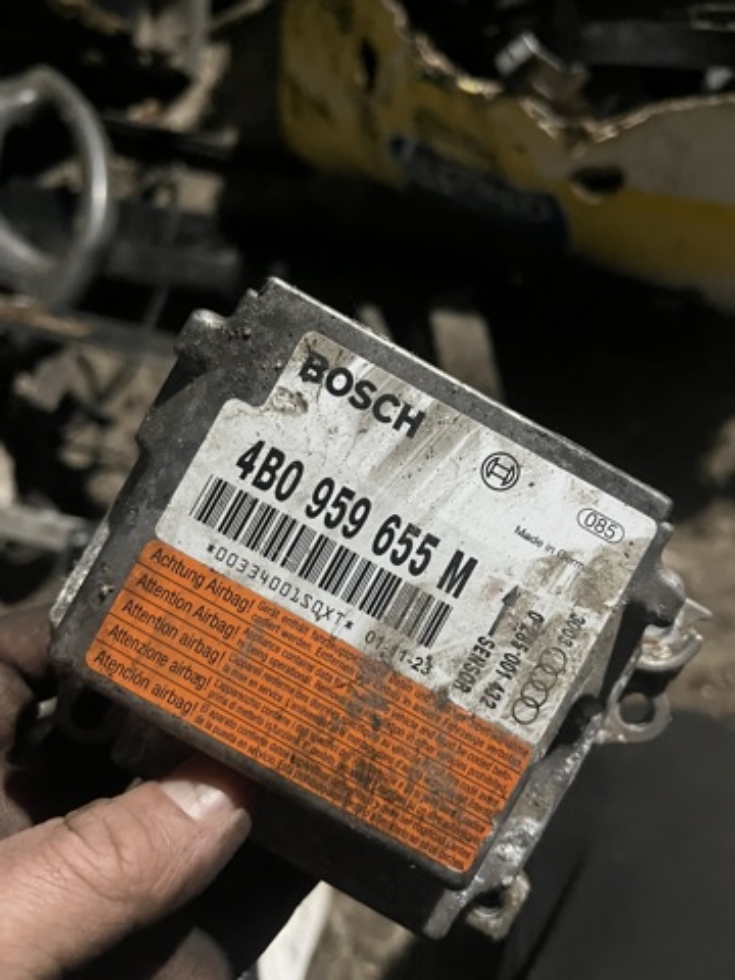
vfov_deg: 67.3
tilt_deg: -65.6
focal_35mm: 26
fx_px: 736
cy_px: 490
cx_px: 368
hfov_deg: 53.1
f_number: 1.6
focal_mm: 5.1
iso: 640
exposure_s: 1/38
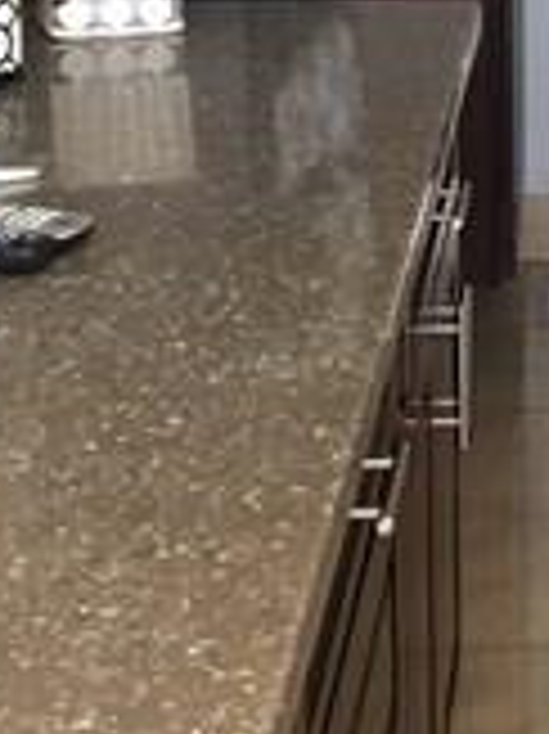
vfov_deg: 15.8
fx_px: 2583
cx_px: 729
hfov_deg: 11.8
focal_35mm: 122
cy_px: -14
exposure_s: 1/30
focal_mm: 3.3
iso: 32
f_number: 2.4
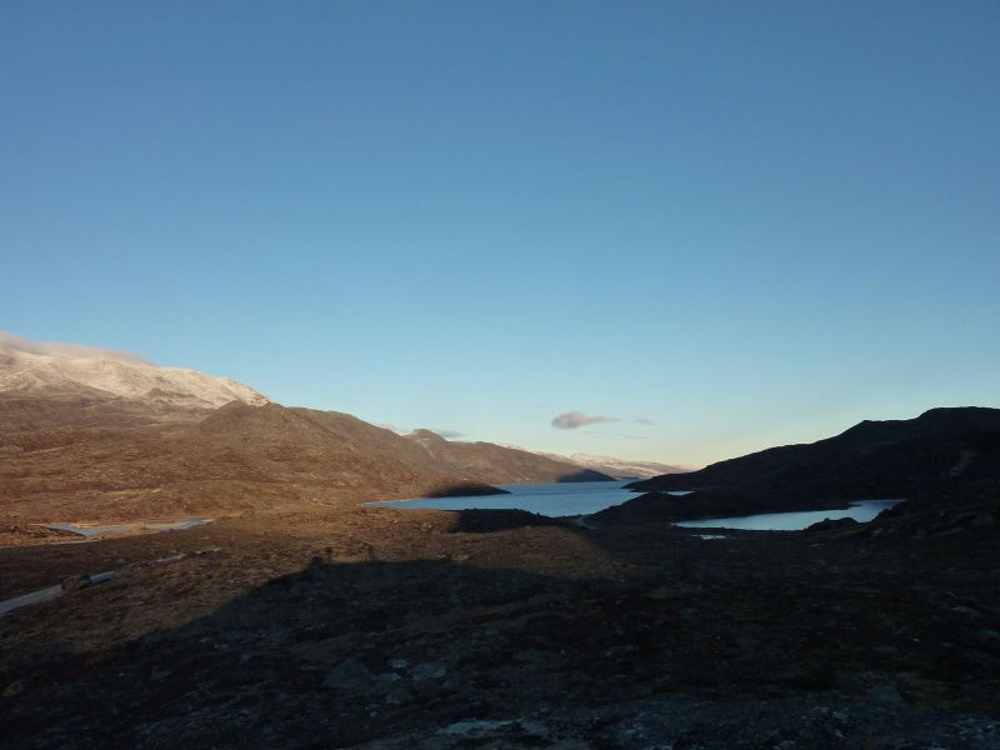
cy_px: 375
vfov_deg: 54.9
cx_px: 500
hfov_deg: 69.4
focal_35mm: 25
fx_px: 722
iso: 125
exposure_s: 1/400
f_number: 4
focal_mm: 4.1
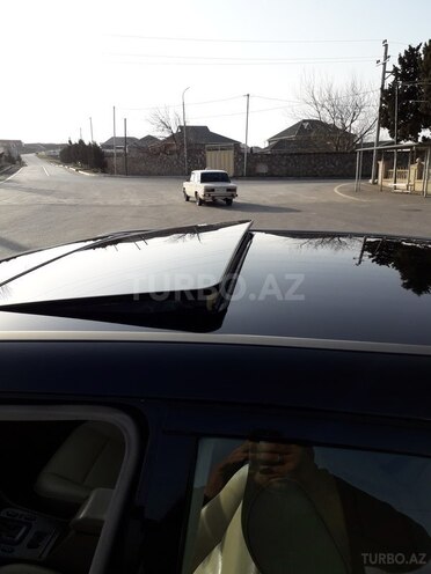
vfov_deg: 65.3
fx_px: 448
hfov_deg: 51.4
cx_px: 216
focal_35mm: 27
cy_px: 287
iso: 40
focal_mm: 3.6
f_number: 1.9
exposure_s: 1/1287
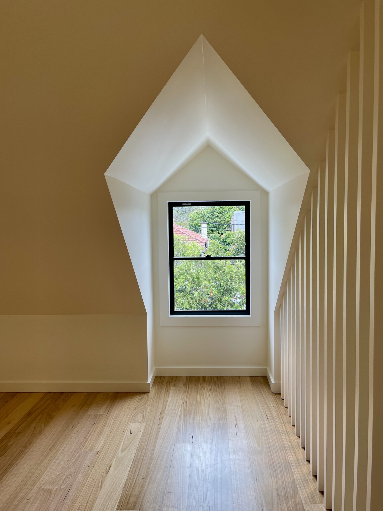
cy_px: 256
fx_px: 384
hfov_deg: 53.1
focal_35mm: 26
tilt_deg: -3.5
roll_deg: -0.6
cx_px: 192
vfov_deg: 67.3
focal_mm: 4.2
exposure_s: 1/107
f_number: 1.6
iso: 32
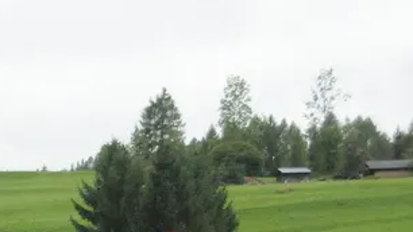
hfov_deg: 10.6
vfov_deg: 6.2
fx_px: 2092
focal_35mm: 191
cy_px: 407
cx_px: -310
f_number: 4.2
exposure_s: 1/800
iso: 800
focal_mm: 31
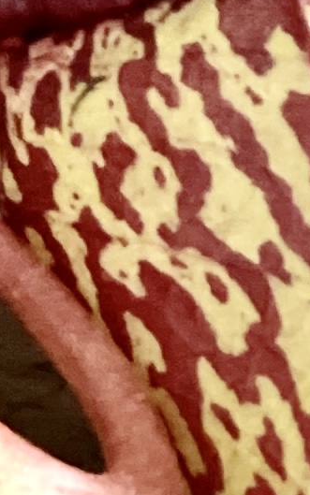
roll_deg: -5.3
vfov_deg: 4.0
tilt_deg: -25.3
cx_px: -293
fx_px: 6983
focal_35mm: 517
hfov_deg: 2.5
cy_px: -307
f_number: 2.2
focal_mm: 7.5
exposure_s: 1/25
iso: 320
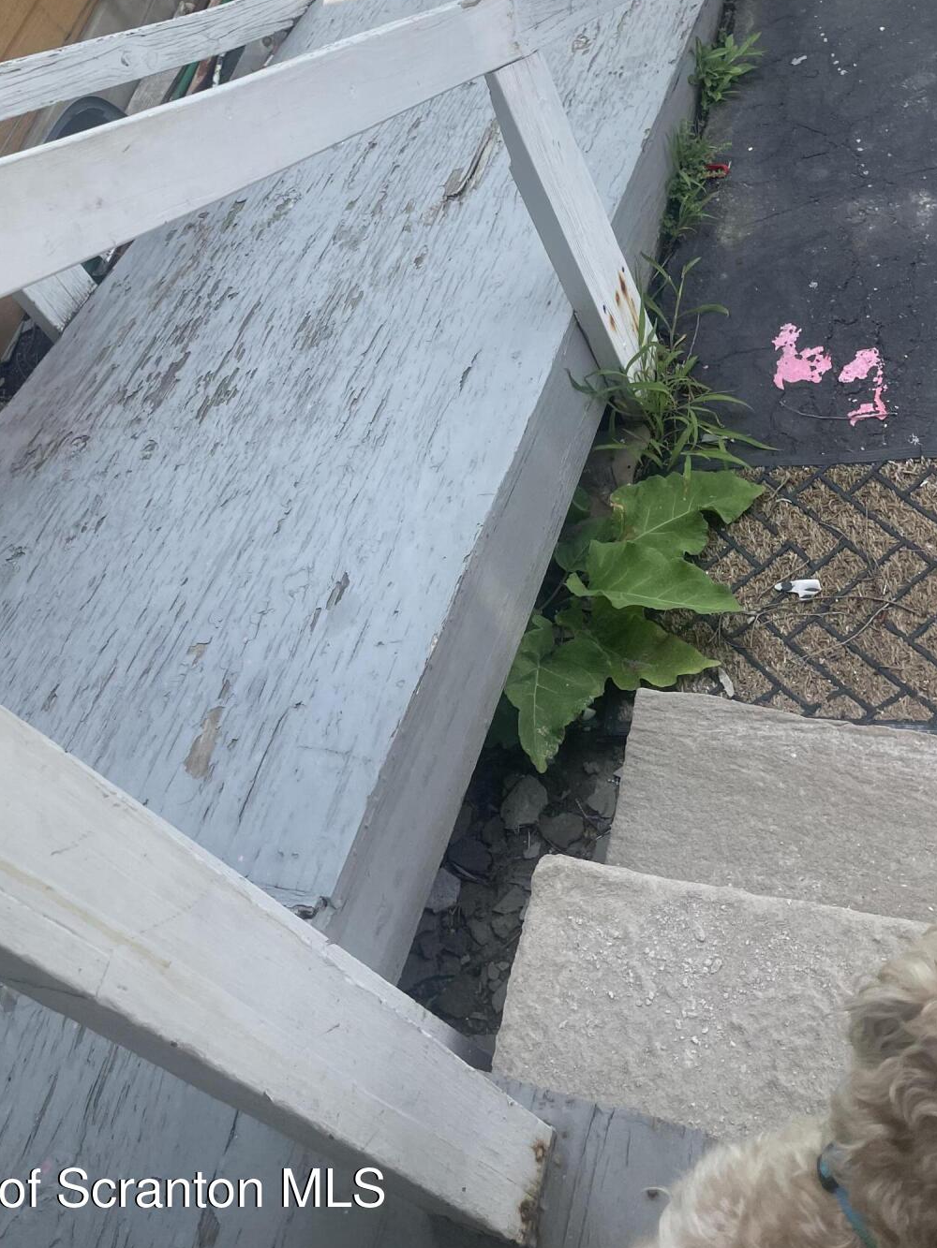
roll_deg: +36.4
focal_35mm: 39
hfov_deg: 36.4
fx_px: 1407
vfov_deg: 46.4
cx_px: 310
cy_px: 338
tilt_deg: -40.5
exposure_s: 1/997
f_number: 1.6
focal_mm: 4.2
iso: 32
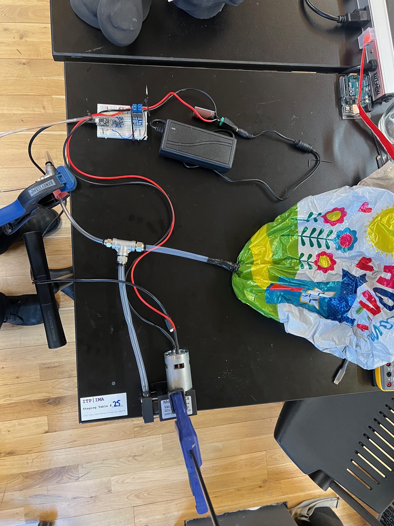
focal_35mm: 26
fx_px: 395
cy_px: 263
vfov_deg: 67.3
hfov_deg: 53.1
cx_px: 197
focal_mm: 5.7
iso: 400
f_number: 1.5
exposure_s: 1/56
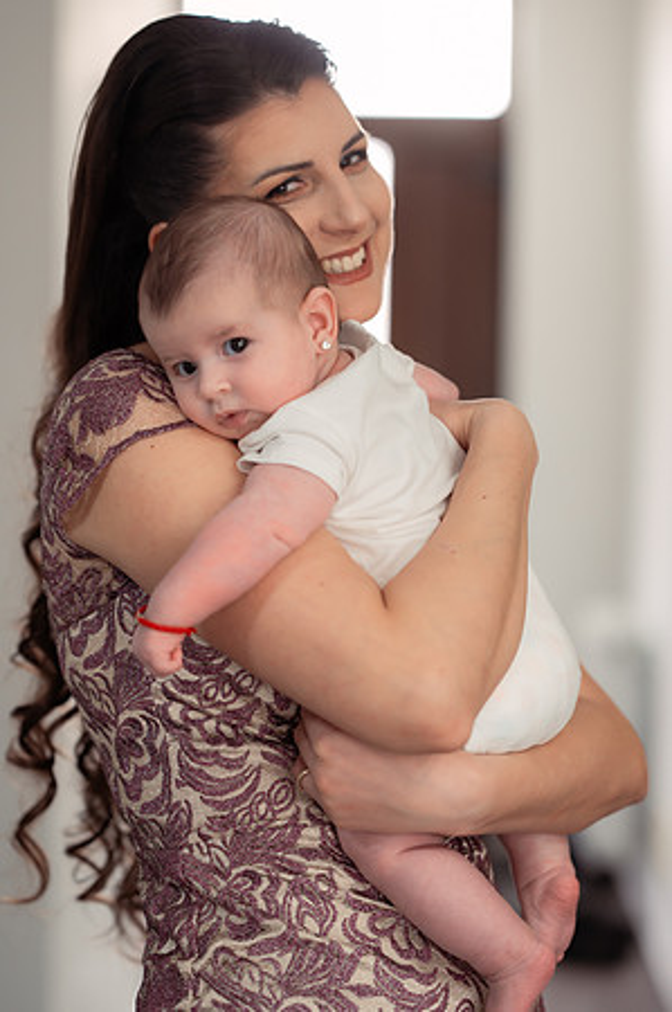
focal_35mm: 85
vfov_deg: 23.9
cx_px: 336
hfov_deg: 16.0
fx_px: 2385
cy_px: 506
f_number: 2.2
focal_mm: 85
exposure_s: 1/160
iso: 1600
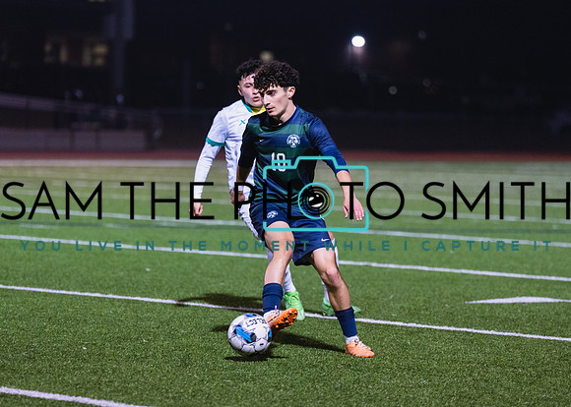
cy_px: 210
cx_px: 247
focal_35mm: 188
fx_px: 3050
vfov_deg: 7.6
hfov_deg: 10.7
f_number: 2.8
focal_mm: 143
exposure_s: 1/1000
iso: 2000
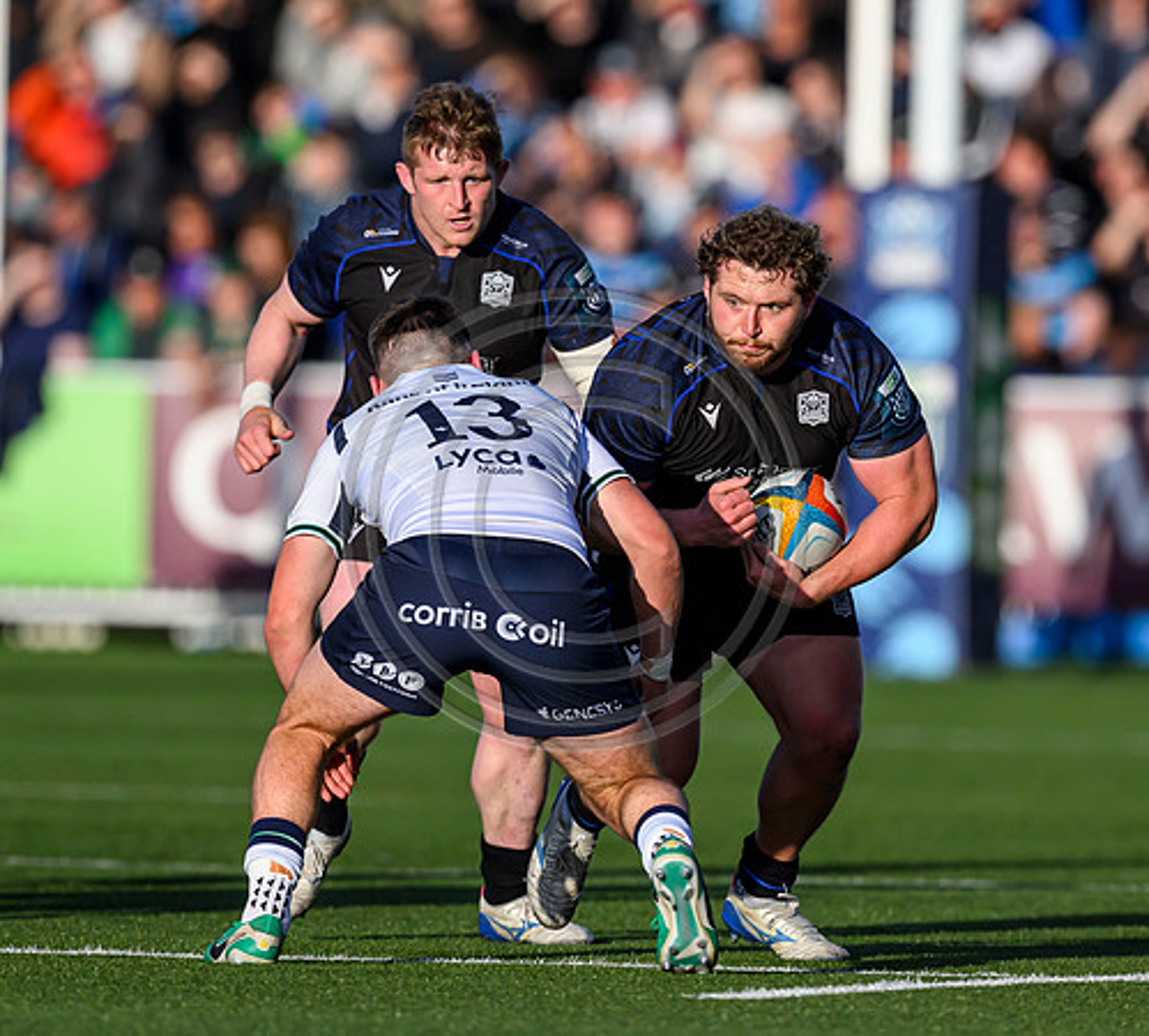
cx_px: 694
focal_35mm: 794
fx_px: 28383
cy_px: 352
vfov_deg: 2.1
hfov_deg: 2.3
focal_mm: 400
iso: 800
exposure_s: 1/10000
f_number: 3.5
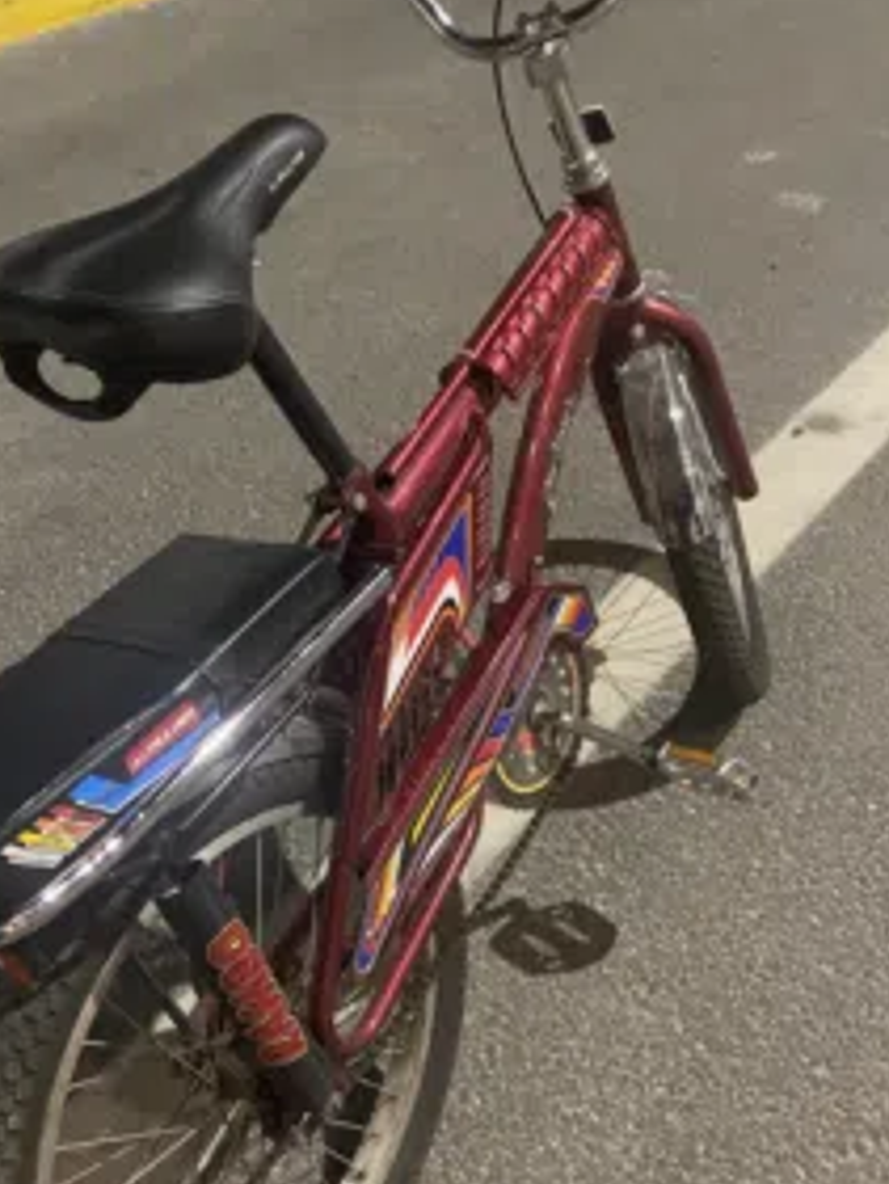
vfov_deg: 50.1
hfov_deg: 38.7
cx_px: 468
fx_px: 1266
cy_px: 624
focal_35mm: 37
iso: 640
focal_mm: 4.25
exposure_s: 1/25
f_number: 1.8
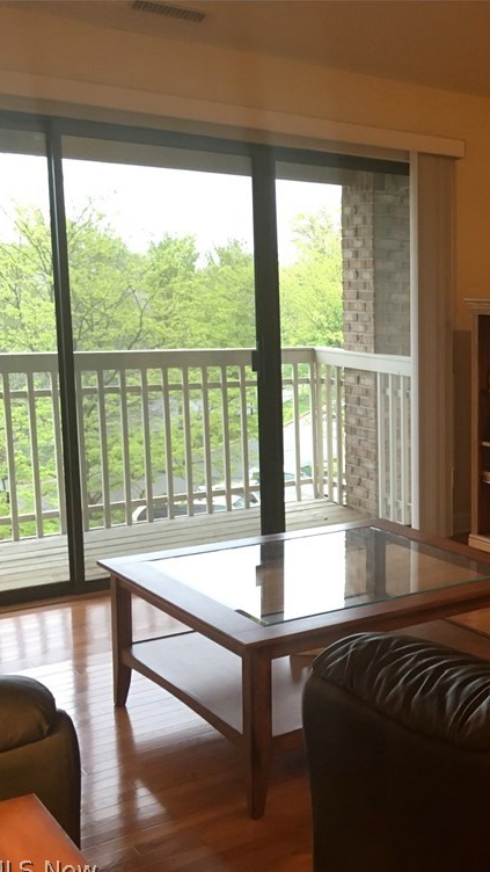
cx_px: 570
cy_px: 444
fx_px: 993
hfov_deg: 25.2
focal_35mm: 43
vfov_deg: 47.4
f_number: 2.2
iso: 100
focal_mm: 4.15
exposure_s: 1/30
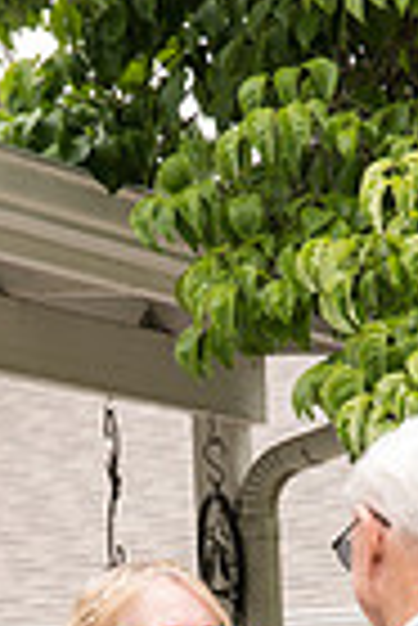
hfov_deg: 6.1
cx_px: 108
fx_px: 3943
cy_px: 766
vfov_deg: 8.9
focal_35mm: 227
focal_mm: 70
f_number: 5
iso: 400
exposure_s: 1/500
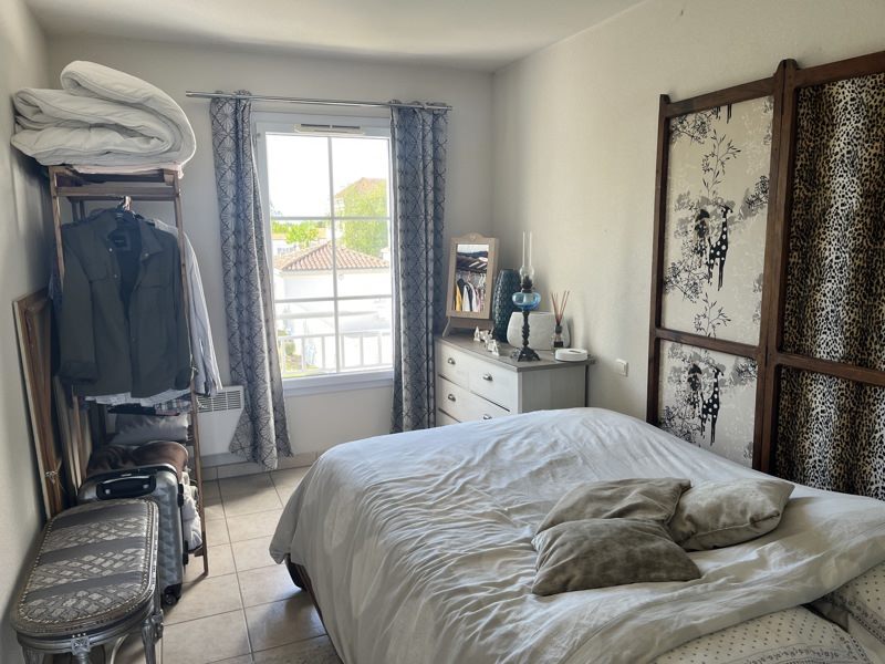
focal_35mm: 26
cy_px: 332
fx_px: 665
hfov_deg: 67.3
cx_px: 442
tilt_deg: -11.6
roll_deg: +0.6
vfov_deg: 53.1
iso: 50
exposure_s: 1/143
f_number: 1.6
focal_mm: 5.1
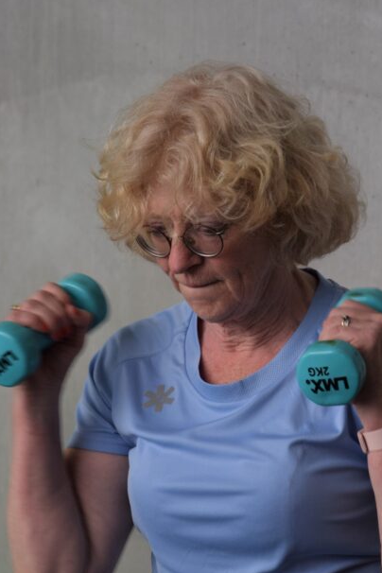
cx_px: 199
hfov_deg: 6.0
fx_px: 3629
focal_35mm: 228
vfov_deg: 9.0
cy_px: 342
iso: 400
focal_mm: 90
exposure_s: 1/80
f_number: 5.6
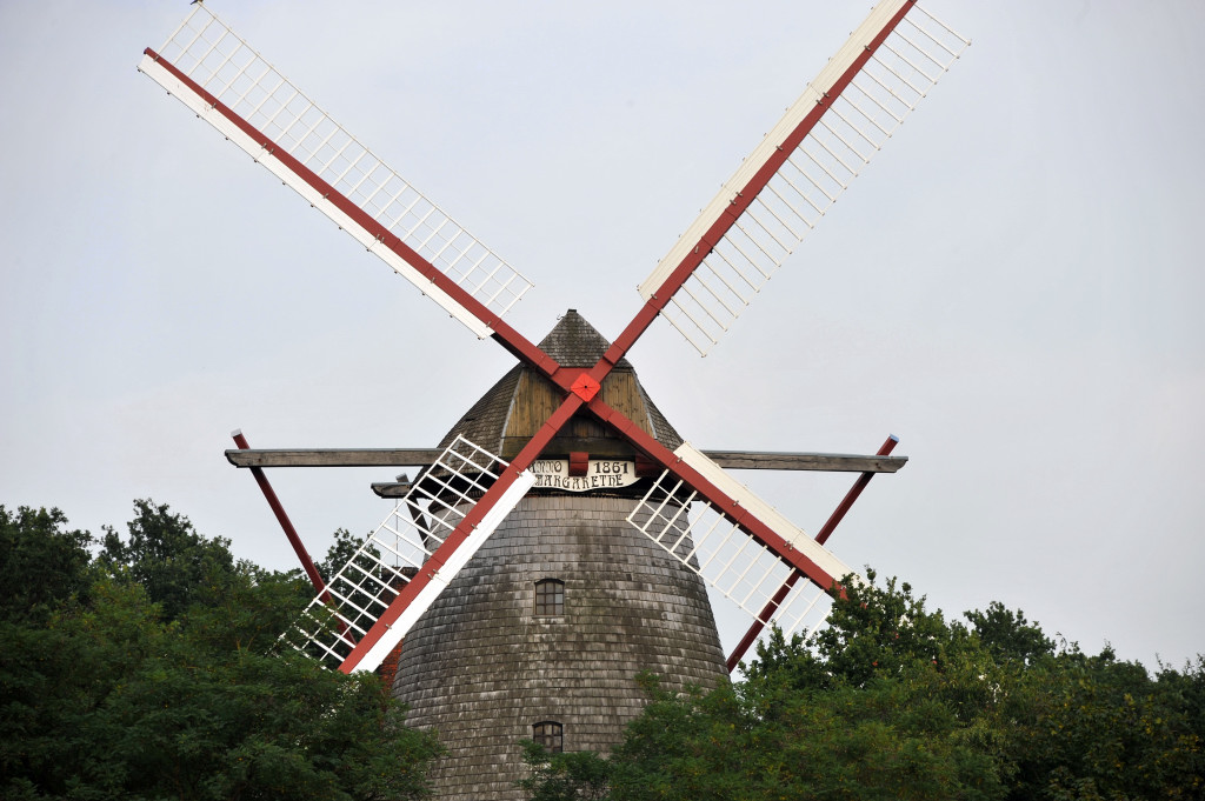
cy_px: 400
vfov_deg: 6.5
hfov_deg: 9.8
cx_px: 602
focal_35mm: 210
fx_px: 7023
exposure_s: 1/320
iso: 200
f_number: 9
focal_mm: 210
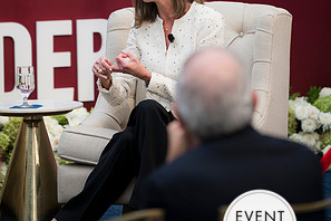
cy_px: 48
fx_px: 2087
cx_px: 166
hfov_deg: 9.1
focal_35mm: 227
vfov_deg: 6.0
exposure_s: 1/320
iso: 250
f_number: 2.8
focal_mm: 150
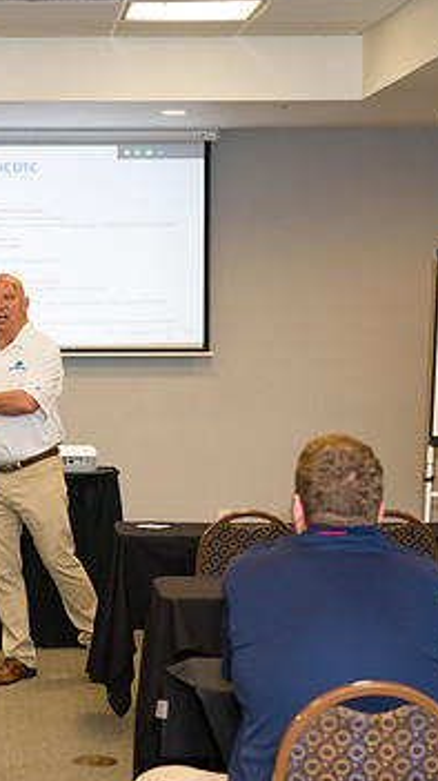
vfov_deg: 22.0
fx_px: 2006
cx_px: 11
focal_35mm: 97
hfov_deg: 12.3
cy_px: 397
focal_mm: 56
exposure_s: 1/125
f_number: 3.2
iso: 1000
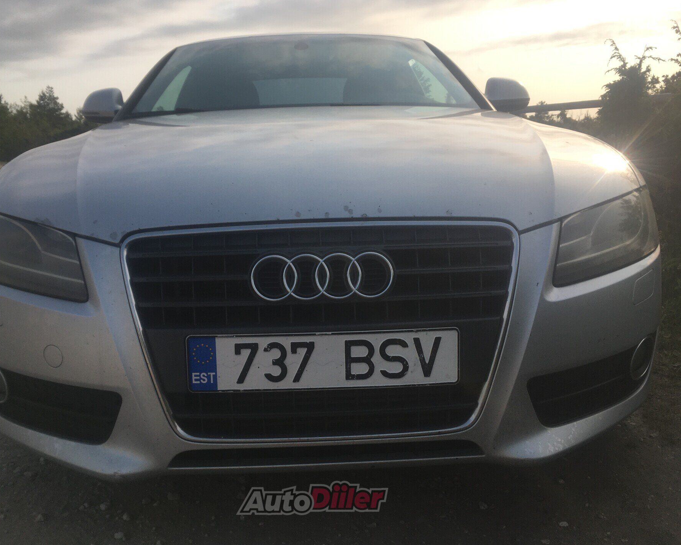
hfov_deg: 57.1
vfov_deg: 47.1
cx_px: 312
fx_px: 625
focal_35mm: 31
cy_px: 274
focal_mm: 4.15
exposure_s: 1/1603
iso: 25
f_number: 2.2
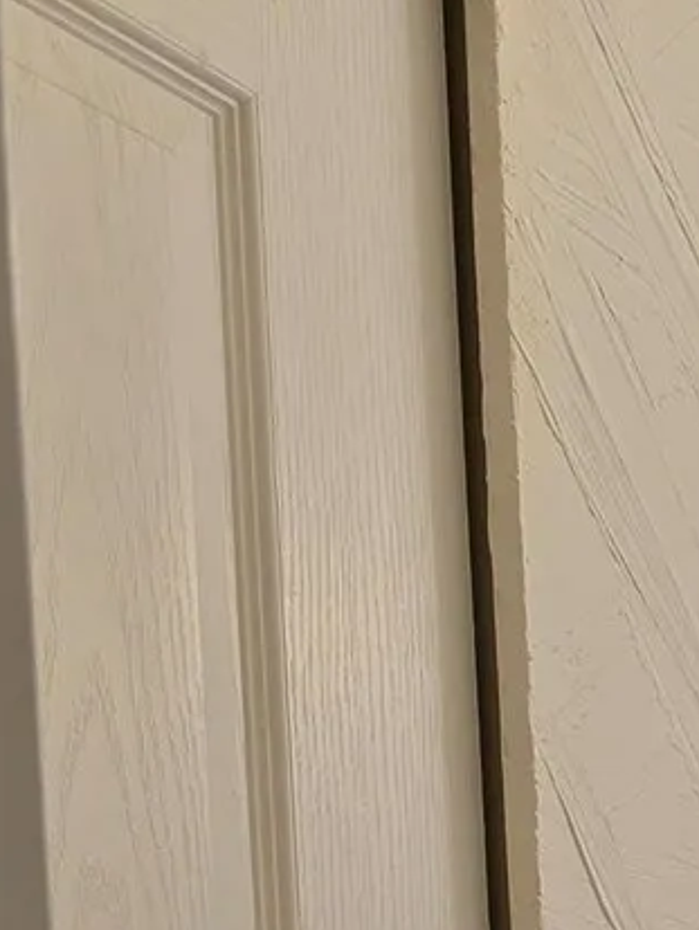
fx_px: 3443
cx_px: 1848
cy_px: 2246
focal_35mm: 128
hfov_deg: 9.8
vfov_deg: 12.2
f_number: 1.7
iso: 32
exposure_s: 1/60.2
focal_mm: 6.3
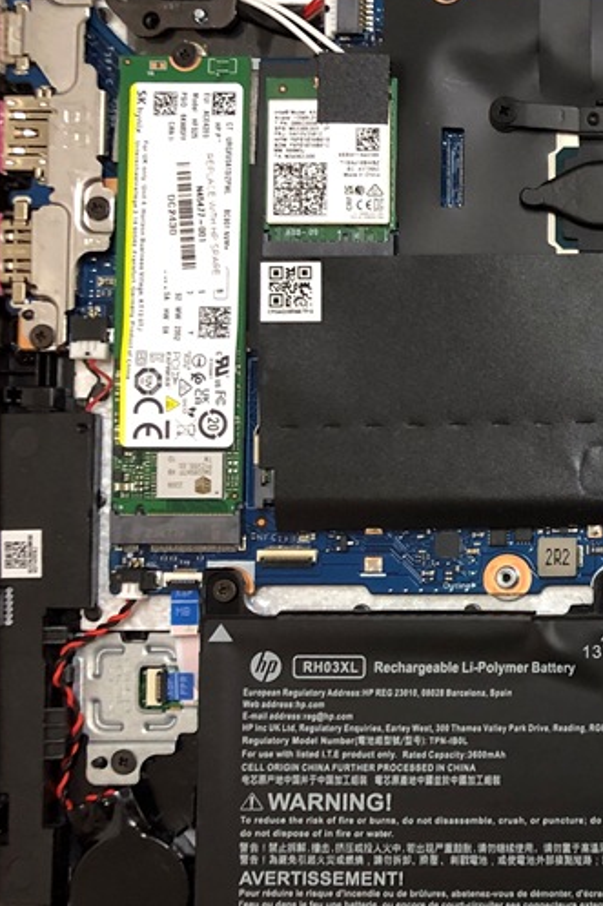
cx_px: 884
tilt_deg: -88.1
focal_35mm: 60
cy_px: 472
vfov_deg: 33.4
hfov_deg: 19.8
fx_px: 1508
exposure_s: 1/17
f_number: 1.8
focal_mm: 3.99
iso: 50
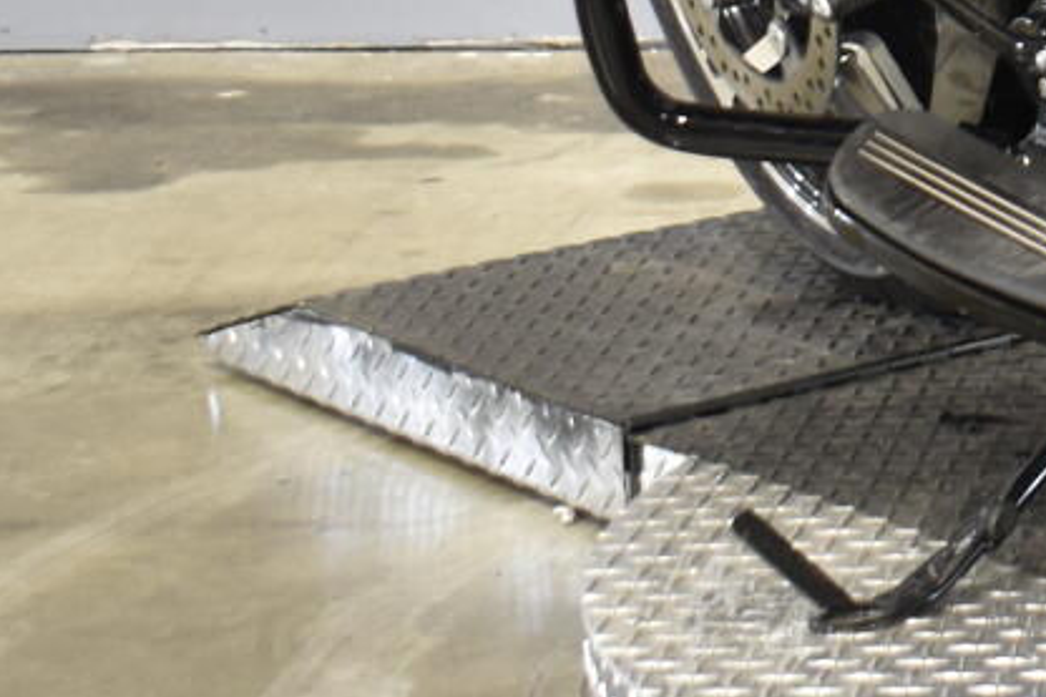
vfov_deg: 7.4
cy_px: -525
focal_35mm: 180
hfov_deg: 10.8
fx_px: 5239
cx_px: 1780
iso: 400
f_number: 4
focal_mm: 25
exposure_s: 1/8
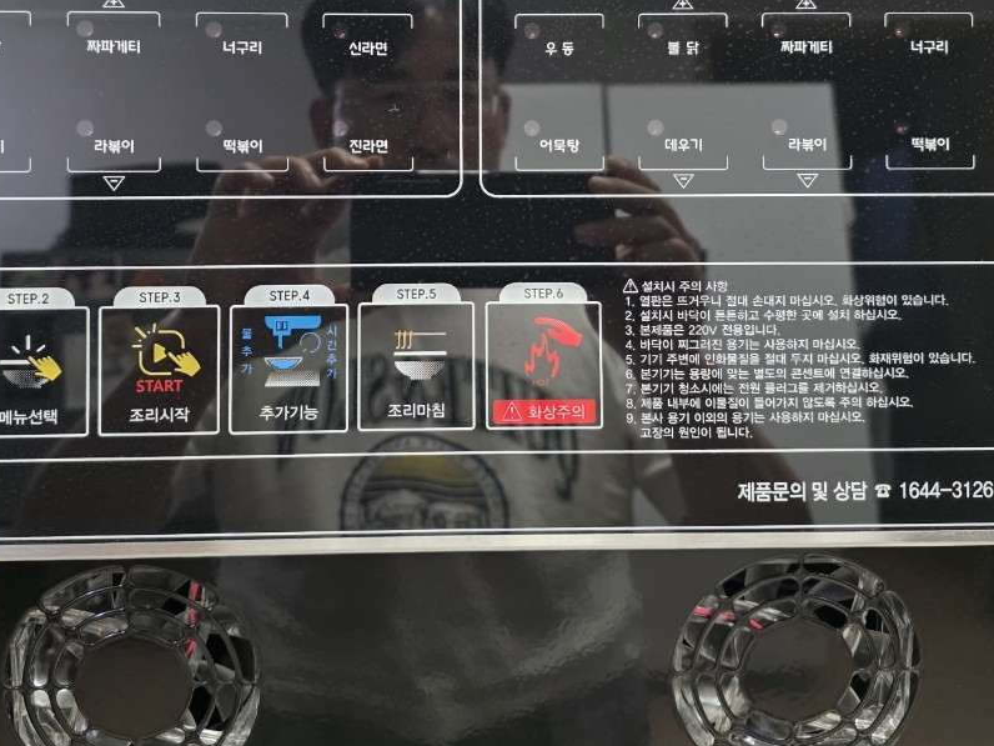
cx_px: 445
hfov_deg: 50.1
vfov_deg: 37.6
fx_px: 1062
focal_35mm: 37
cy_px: 179
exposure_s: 1/120
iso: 800
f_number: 1.7
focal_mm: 6.25
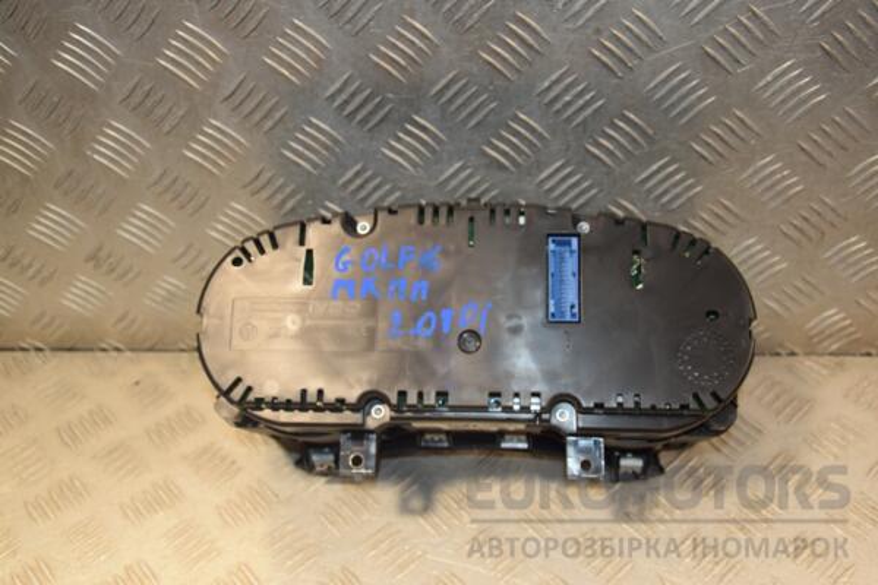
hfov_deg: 46.4
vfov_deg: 31.9
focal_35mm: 42
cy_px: 292
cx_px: 439
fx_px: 1024
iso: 800
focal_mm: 28
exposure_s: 1/200
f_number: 5
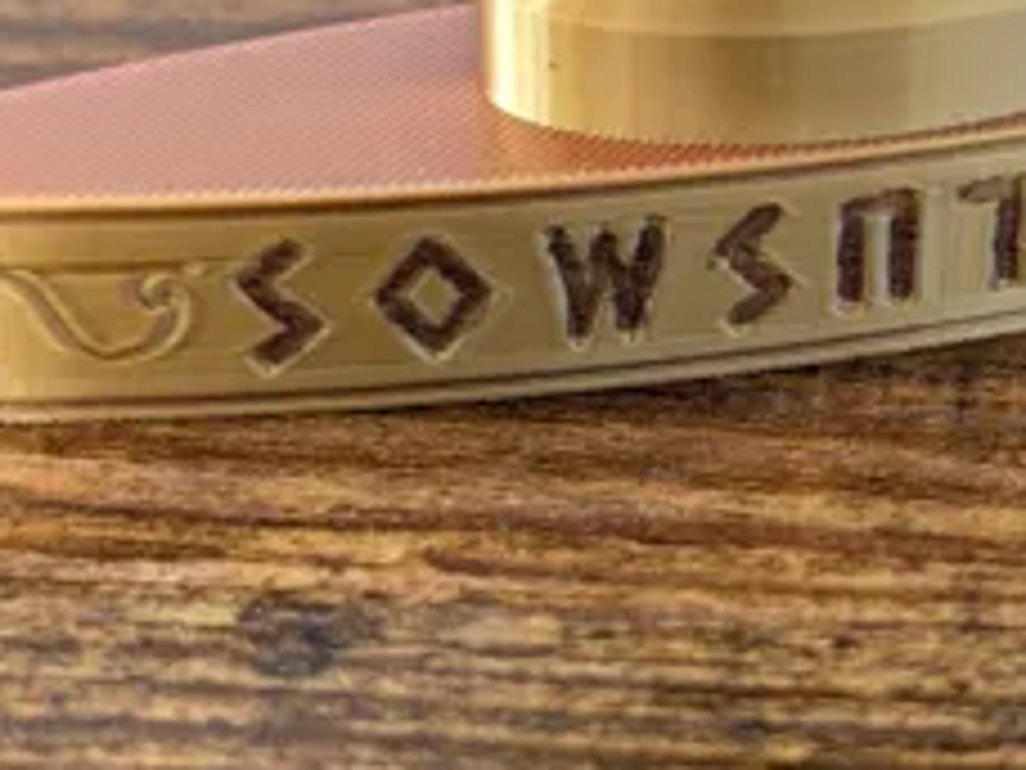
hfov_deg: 22.4
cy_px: 209
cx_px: 855
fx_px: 2549
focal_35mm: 86
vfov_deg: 17.1
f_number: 1.68
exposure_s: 1/180
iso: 670
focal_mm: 6.9
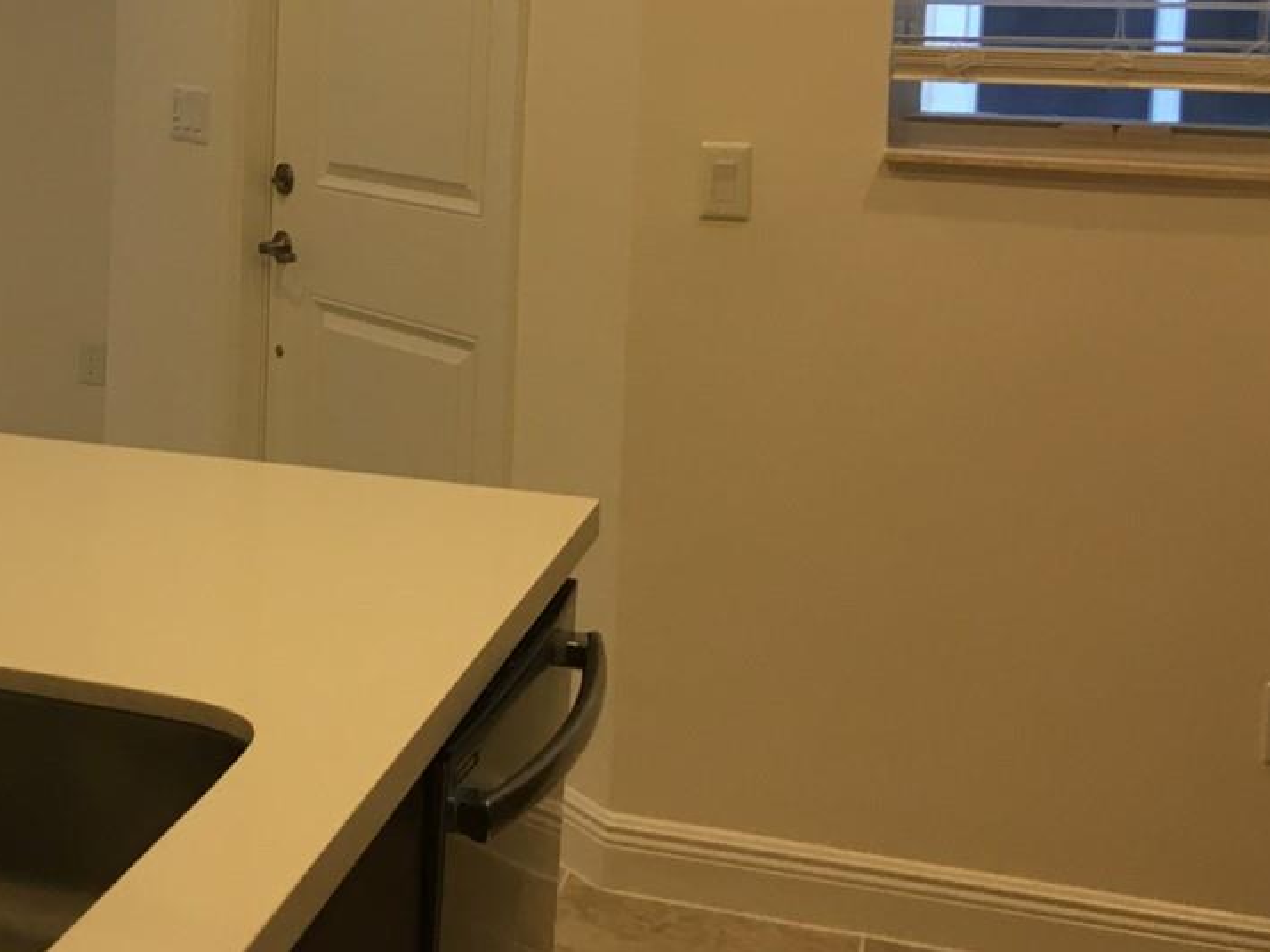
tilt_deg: -3.5
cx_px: -12
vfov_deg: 22.2
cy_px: 171
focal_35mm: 65
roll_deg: -1.3
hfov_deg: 28.0
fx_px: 2384
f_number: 2.2
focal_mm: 4.15
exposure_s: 1/30
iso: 64
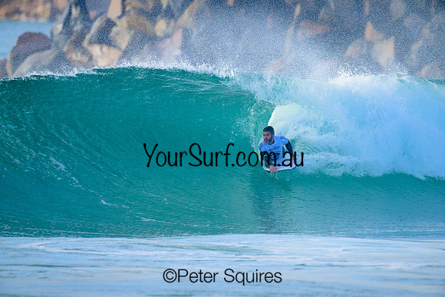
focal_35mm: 1120
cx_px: 222
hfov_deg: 1.8
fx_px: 13847
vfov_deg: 1.2
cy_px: 148
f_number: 9
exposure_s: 1/1250
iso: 1100
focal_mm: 1120
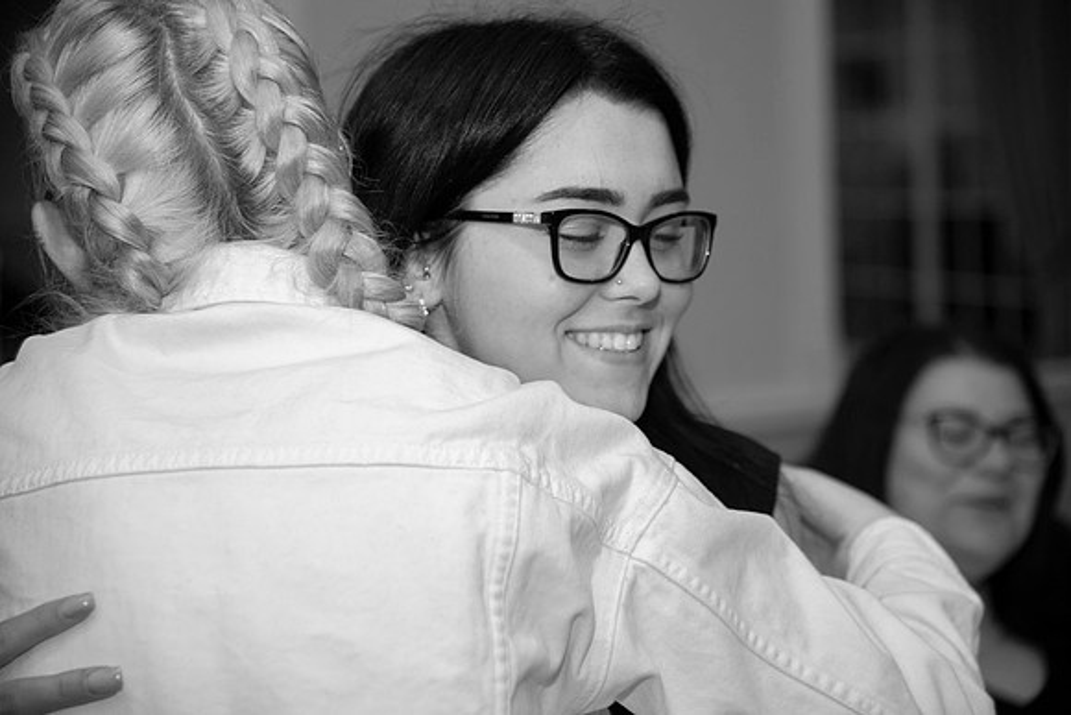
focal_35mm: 92
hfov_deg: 22.1
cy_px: 358
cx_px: 536
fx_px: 2738
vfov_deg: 14.9
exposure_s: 1/200
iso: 1000
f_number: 4
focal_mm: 92
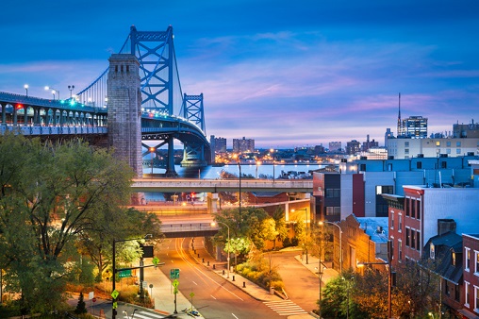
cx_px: 240
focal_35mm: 48
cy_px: 160
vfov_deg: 28.0
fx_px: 638
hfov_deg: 41.1
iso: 64
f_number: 9
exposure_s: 30
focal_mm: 48
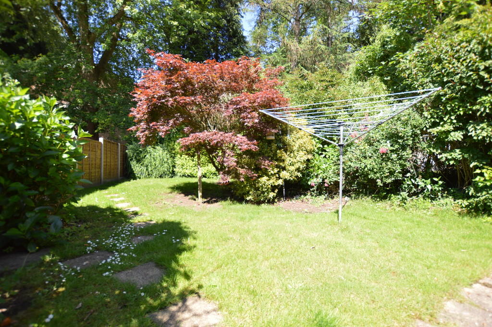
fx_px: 205
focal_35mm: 15
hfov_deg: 100.4
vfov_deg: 77.2
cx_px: 246
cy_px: 164
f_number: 3.5
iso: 100
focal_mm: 10
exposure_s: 1/200
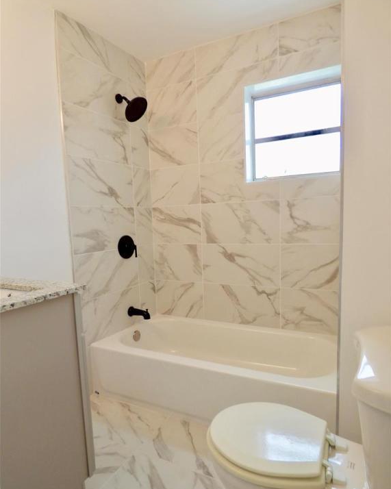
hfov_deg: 65.5
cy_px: 258
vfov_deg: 77.6
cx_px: 197
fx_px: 304
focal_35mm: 21
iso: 100
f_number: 2.8
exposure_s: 1/60
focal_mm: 3.58
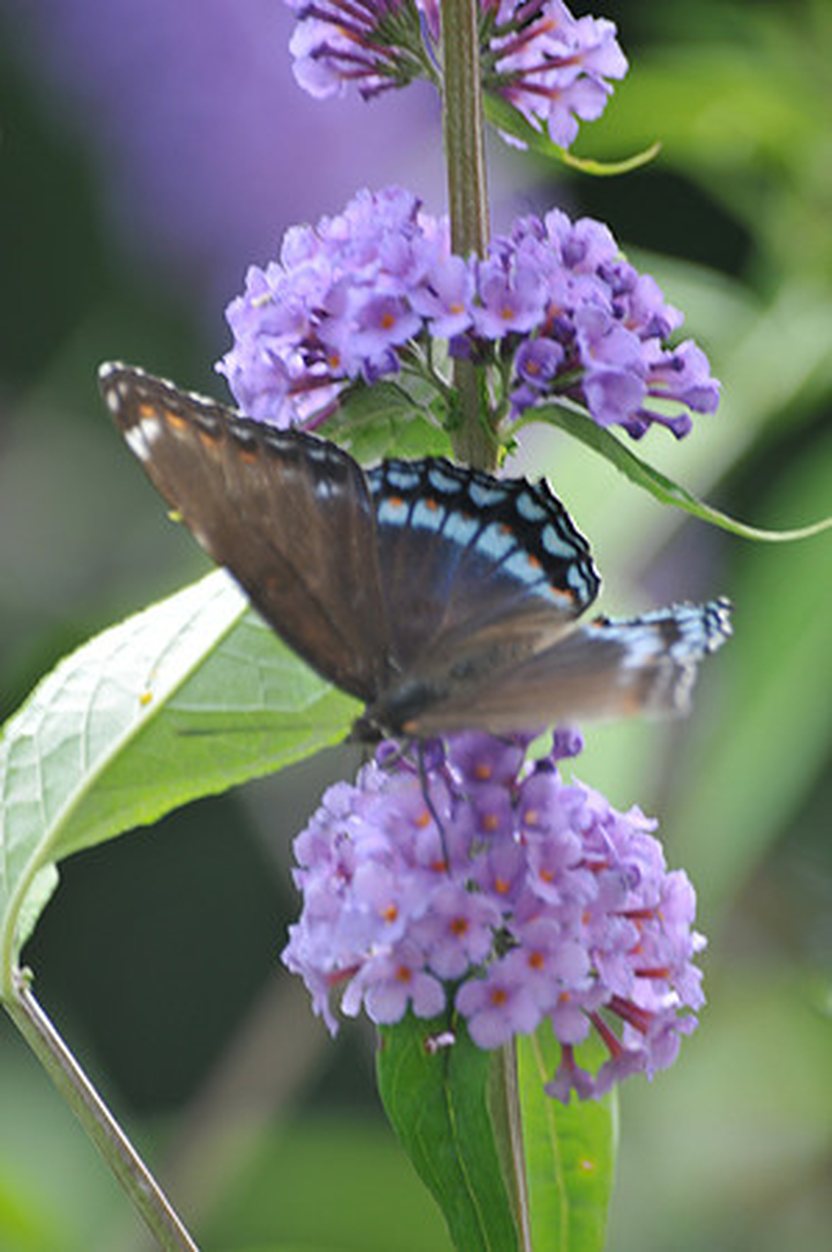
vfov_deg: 4.6
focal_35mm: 450
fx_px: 15635
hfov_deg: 3.0
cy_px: 626
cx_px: 416
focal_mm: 300
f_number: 5.6
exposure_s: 1/125
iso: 200
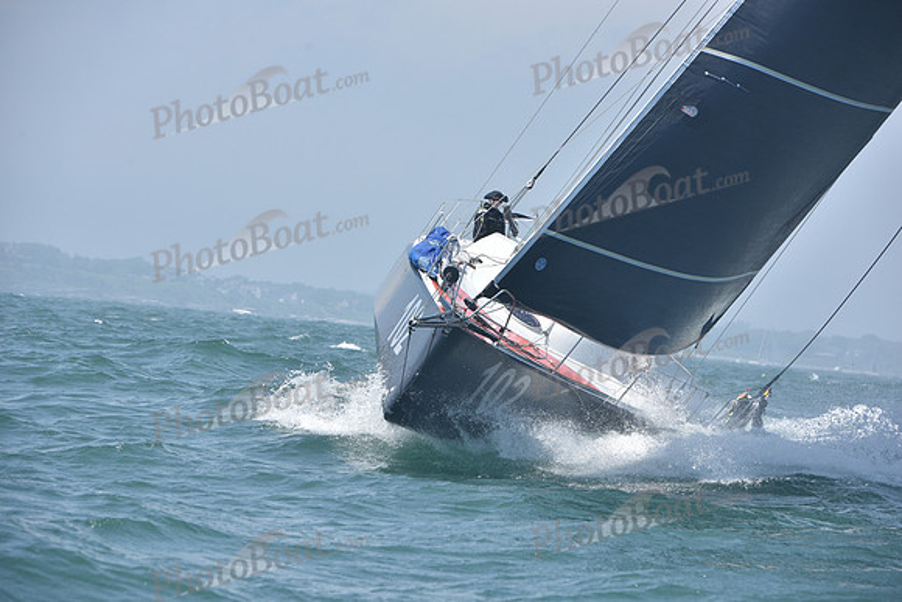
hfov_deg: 10.8
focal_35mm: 190
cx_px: 451
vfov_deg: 7.2
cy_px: 301
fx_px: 4761
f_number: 8
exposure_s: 1/1000
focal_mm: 190
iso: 320
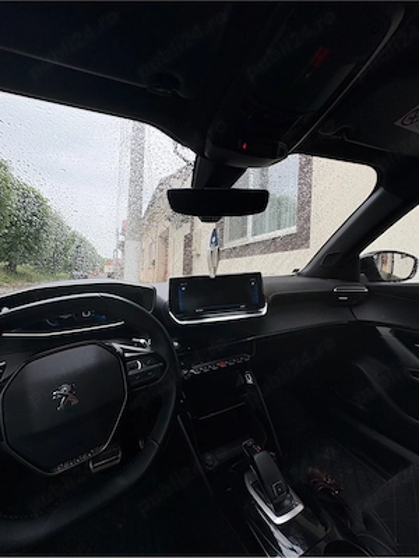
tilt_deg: -0.5
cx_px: 210
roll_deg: -2.3
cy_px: 279
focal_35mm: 14
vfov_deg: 102.1
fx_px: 226
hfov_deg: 85.7
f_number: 2.2
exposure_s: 1/544
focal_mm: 2.22
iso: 40
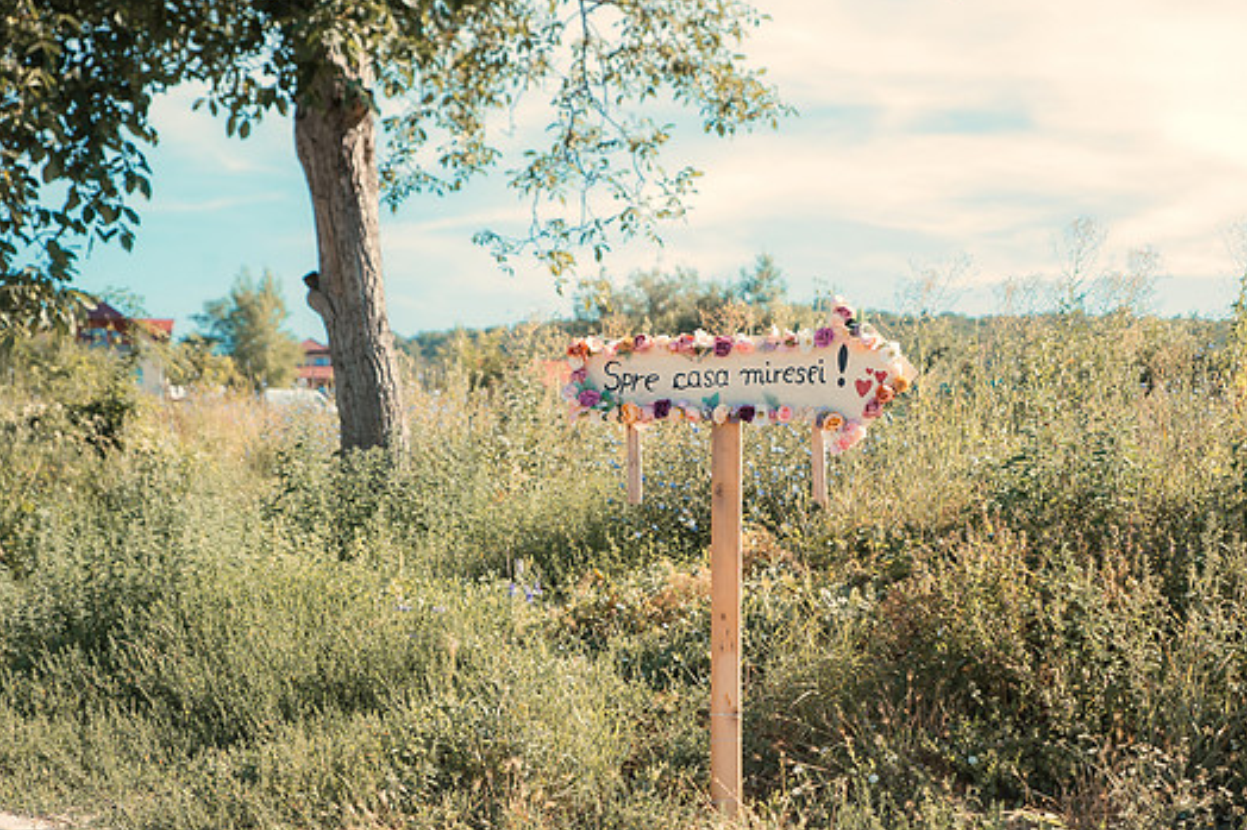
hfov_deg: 26.5
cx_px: 835
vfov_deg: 17.9
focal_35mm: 76
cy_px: 476
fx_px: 2632
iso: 100
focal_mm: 55
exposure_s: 1/125
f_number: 4.5
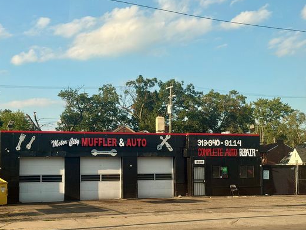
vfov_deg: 24.8
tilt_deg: +4.4
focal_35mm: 59
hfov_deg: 32.7
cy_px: 132
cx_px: 165
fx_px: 522
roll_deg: +0.5
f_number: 1.78
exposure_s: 1/545
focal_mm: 6.76
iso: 64
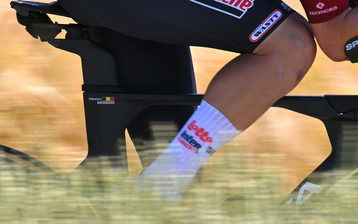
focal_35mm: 849
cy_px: 11
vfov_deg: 1.5
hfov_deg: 2.5
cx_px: 296
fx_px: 8283
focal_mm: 200
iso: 250
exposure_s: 1/250
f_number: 13
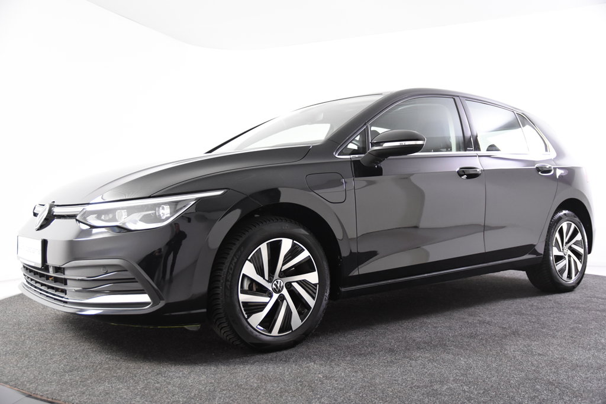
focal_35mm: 36
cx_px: 303
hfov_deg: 53.1
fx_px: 606
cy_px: 202
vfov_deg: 36.9
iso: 1600
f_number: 3.2
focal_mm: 24
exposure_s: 1/40
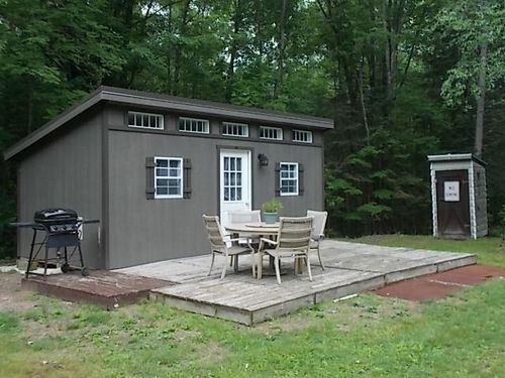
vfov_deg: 36.8
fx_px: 569
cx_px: 252
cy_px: 189
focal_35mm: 39
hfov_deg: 47.9
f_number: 3.9
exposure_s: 1/40
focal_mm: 6.9
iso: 80
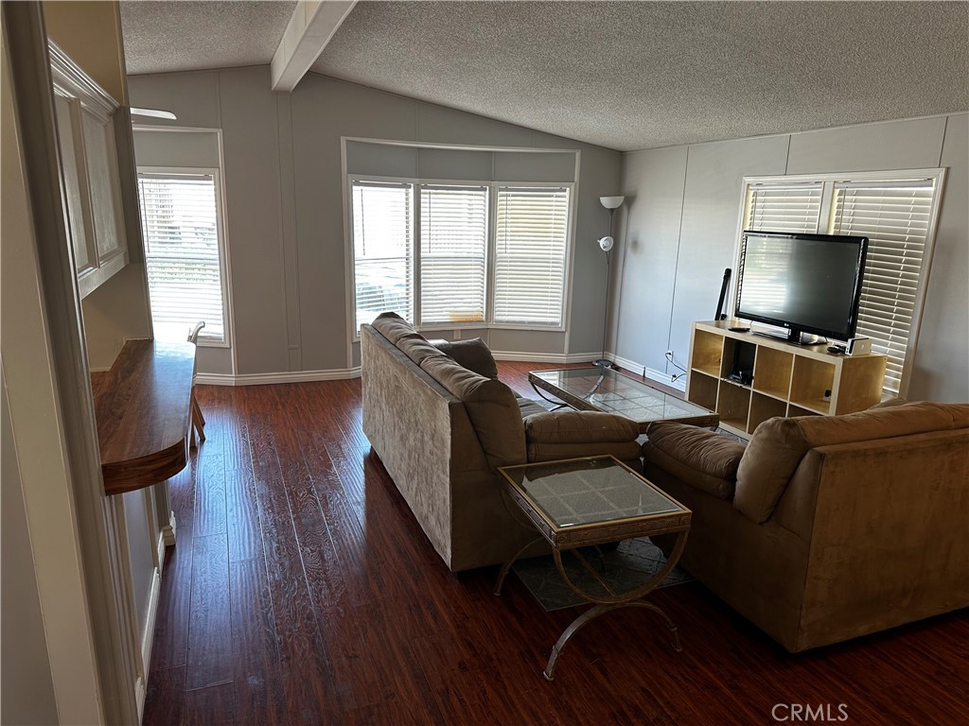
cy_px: 363
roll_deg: -1.4
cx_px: 484
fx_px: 672
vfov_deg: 56.8
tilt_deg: -13.5
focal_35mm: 24
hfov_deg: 71.6
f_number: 1.78
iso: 100
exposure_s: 1/120
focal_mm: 6.86
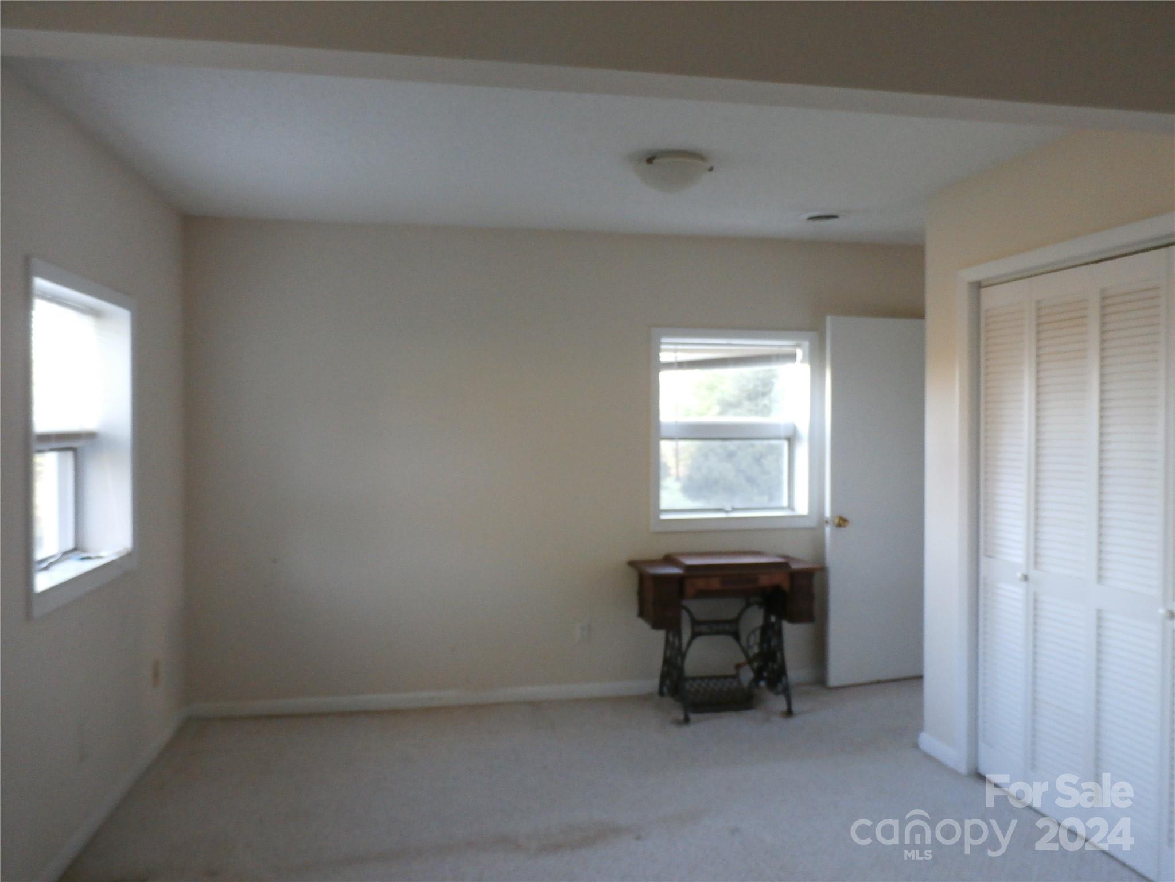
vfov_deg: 54.9
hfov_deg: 69.4
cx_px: 588
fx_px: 849
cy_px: 441
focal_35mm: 25
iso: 320
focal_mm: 4.5
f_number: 3
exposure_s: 1/30
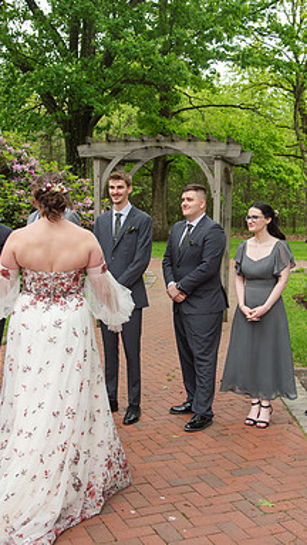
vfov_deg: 46.2
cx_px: 181
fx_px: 637
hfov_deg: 27.1
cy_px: 229
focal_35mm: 44
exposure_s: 1/400
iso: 125
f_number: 4
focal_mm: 24
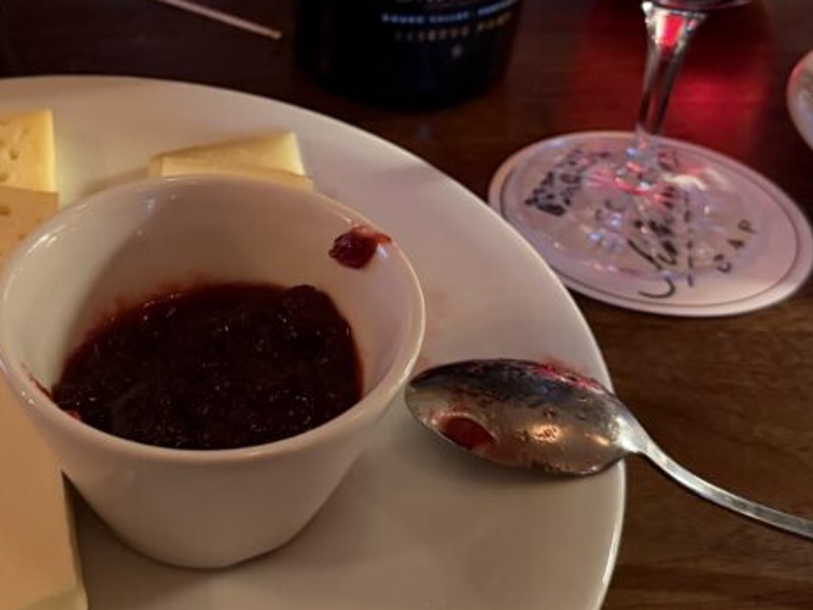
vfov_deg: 27.0
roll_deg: +0.9
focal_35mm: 53
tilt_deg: -31.2
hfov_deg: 35.5
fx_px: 1245
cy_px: 121
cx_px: 219
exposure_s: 1/33
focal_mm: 6.76
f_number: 1.78
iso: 1000
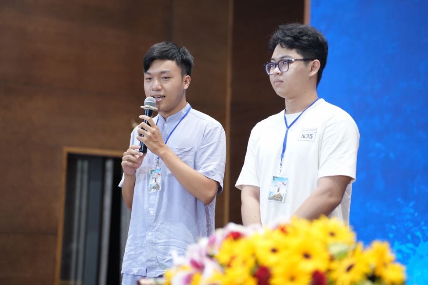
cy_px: 142
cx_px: 214
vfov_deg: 12.9
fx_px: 1260
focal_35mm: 106
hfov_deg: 19.3
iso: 1600
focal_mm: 106
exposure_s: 1/80
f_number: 2.8
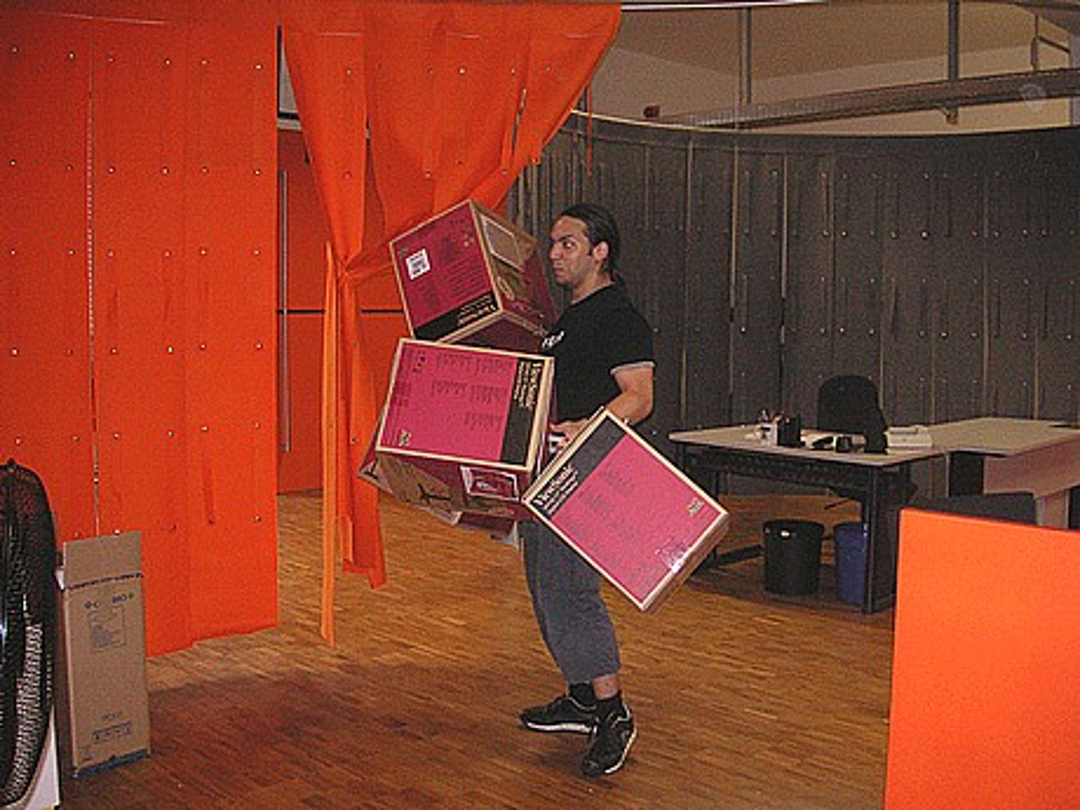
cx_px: 540
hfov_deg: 50.1
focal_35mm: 37
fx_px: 1154
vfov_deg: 38.7
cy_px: 405
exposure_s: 1/45
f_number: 2.8
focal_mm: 6.1
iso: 160
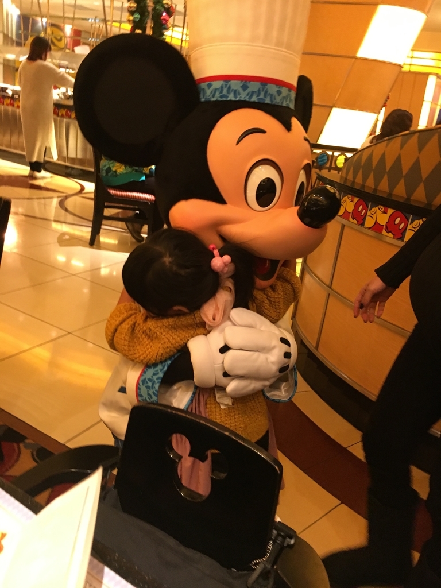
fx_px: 493
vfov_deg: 61.7
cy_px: 294
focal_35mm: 29
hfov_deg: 48.2
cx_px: 220
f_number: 2.2
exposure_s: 1/17
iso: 200
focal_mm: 4.15
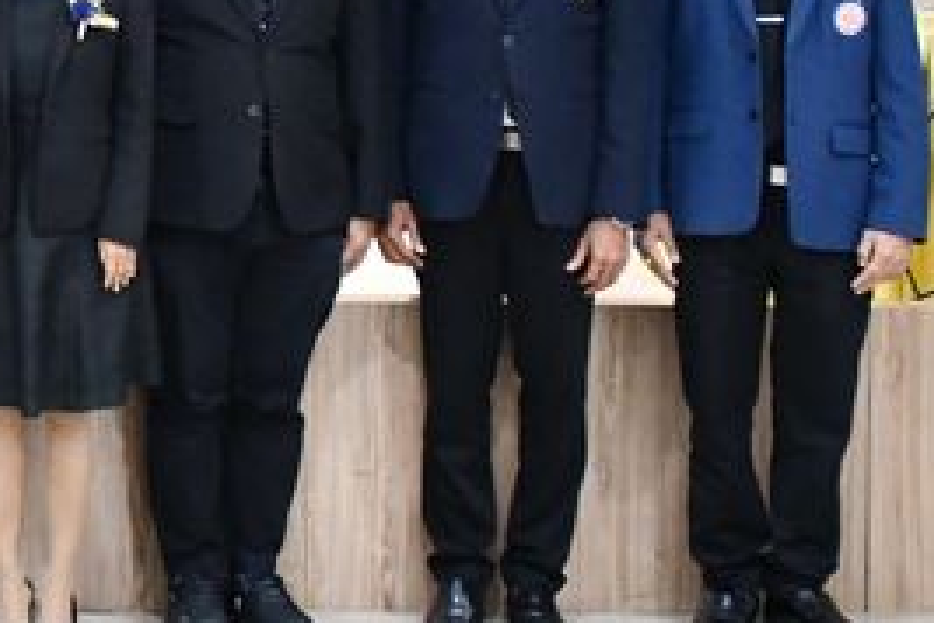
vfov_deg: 9.8
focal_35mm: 138
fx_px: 3580
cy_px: -191
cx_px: -616
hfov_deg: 13.6
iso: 3200
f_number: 3.8
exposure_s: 1/80
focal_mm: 24
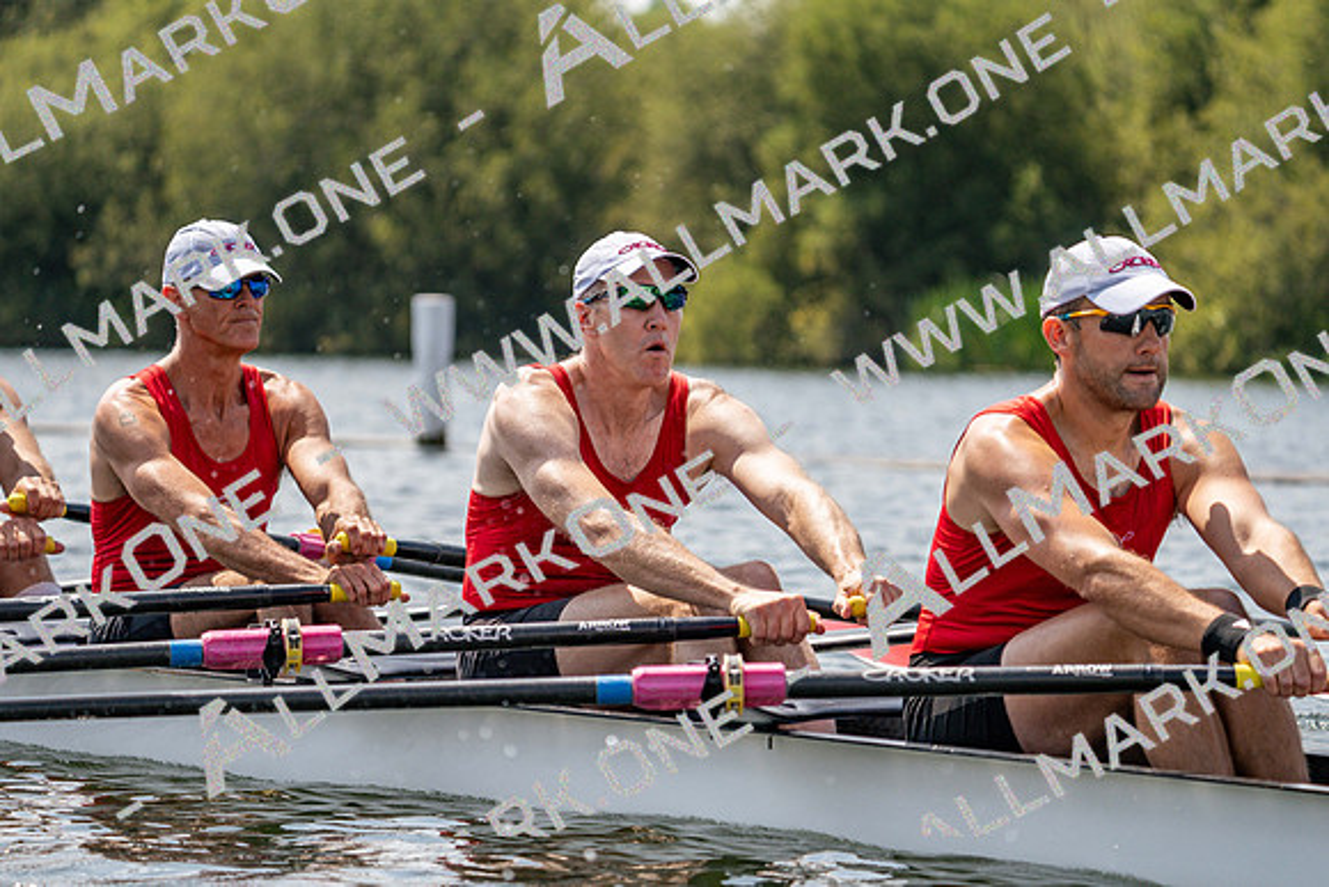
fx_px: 7385
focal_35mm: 200
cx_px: 664
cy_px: 444
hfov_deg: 10.3
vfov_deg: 6.9
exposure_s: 1/1600
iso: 250
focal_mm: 200
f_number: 5.6
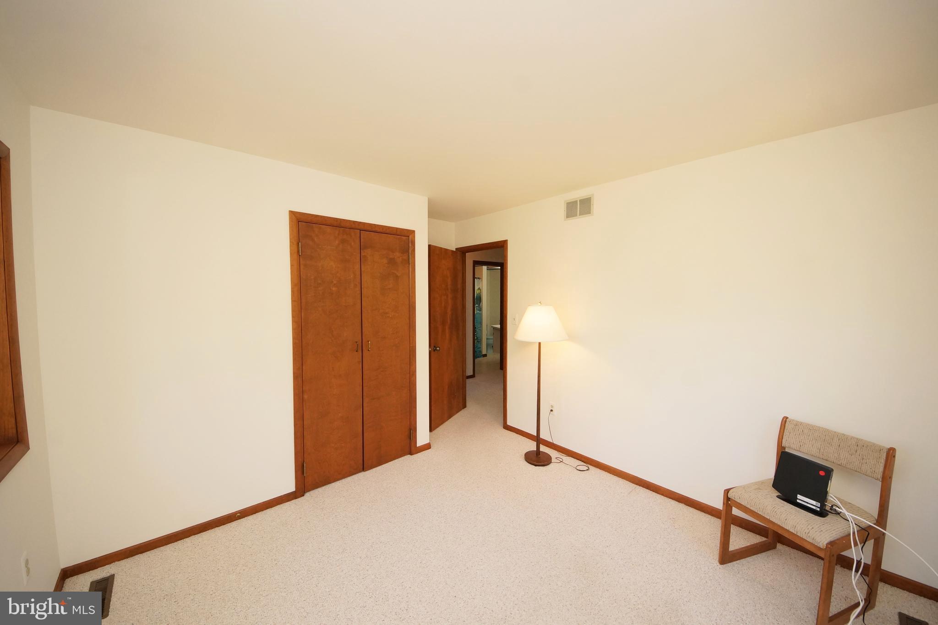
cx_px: 469
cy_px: 312
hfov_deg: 112.6
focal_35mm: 12
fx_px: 313
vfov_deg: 90.0
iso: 800
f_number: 6.3
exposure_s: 1/125
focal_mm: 8
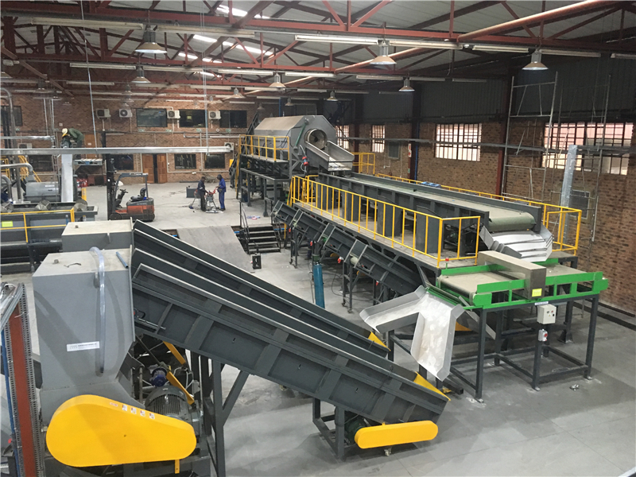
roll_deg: +1.3
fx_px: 533
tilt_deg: -11.8
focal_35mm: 29
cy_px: 238
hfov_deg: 61.7
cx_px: 318
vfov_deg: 48.2
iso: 200
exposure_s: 1/25
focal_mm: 4.15
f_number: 2.2
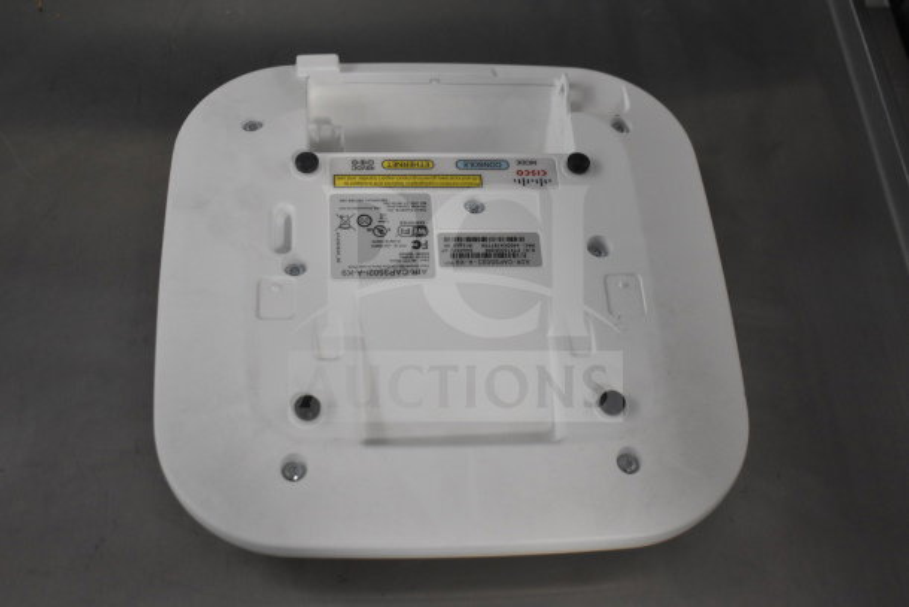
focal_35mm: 51
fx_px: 1288
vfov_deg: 26.5
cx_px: 454
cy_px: 304
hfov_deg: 38.9
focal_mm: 34
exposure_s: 1/50
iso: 2200
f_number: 4.5
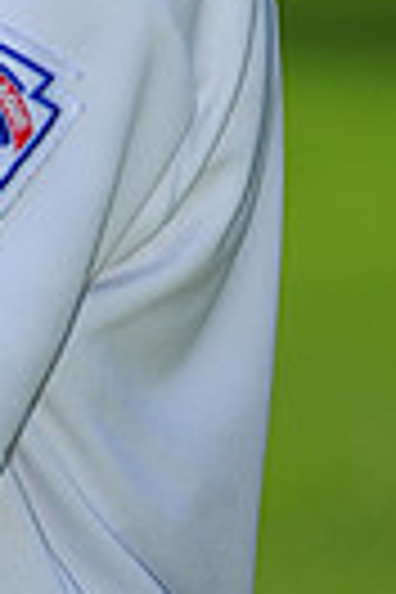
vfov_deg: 2.3
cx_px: -198
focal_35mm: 881
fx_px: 14535
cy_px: -526
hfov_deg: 1.6
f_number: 4.5
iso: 200
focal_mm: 200
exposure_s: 1/1250
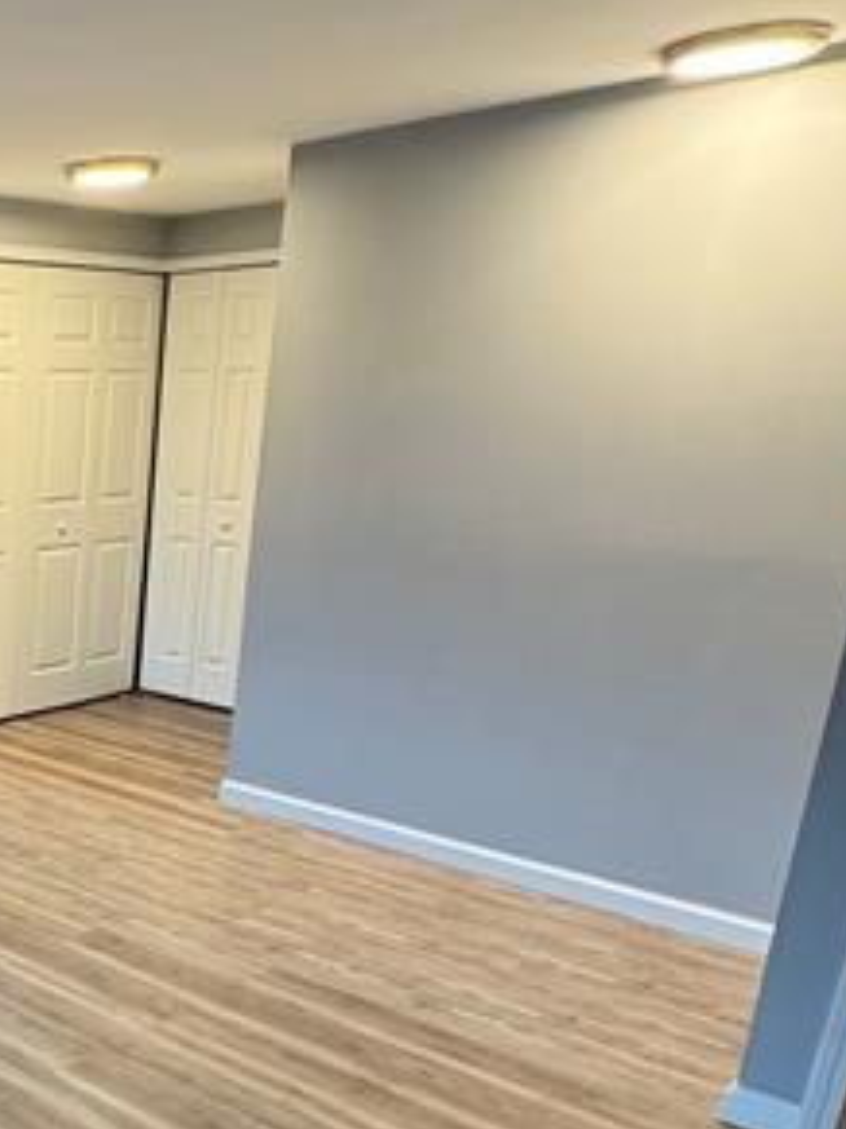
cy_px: 768
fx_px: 1207
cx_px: -225
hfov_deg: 31.0
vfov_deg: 49.1
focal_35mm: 37
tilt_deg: -16.4
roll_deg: +1.7
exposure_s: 1/60
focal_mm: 2.22
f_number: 2.2
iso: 320
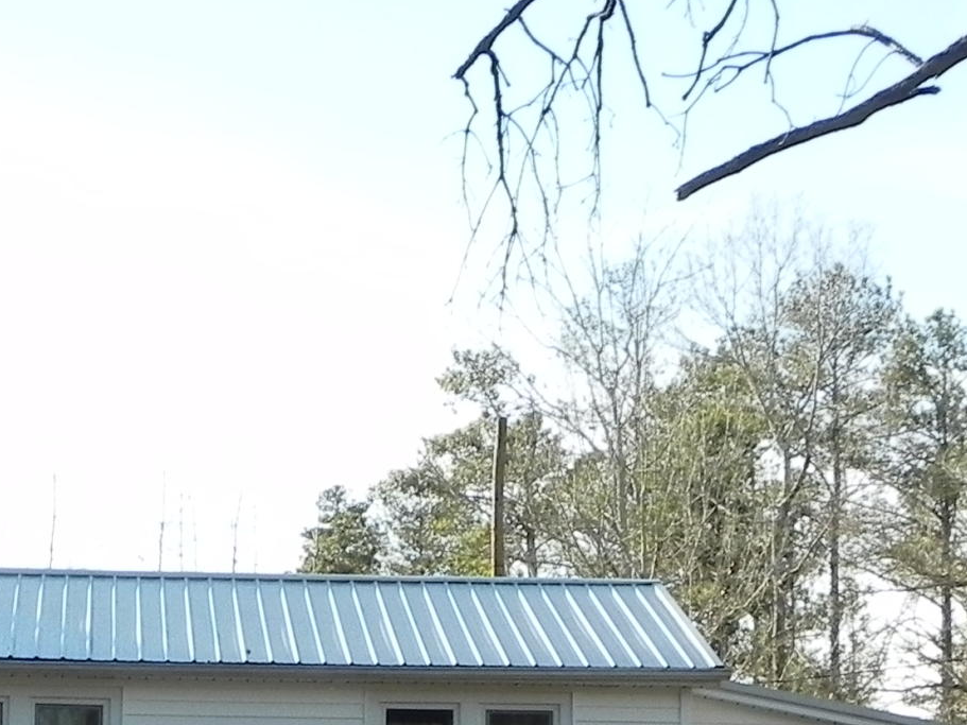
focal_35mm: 135
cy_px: 1019
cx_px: 116
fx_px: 3771
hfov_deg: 14.5
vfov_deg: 10.7
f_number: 5
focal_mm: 7.3
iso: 160
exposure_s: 1/240
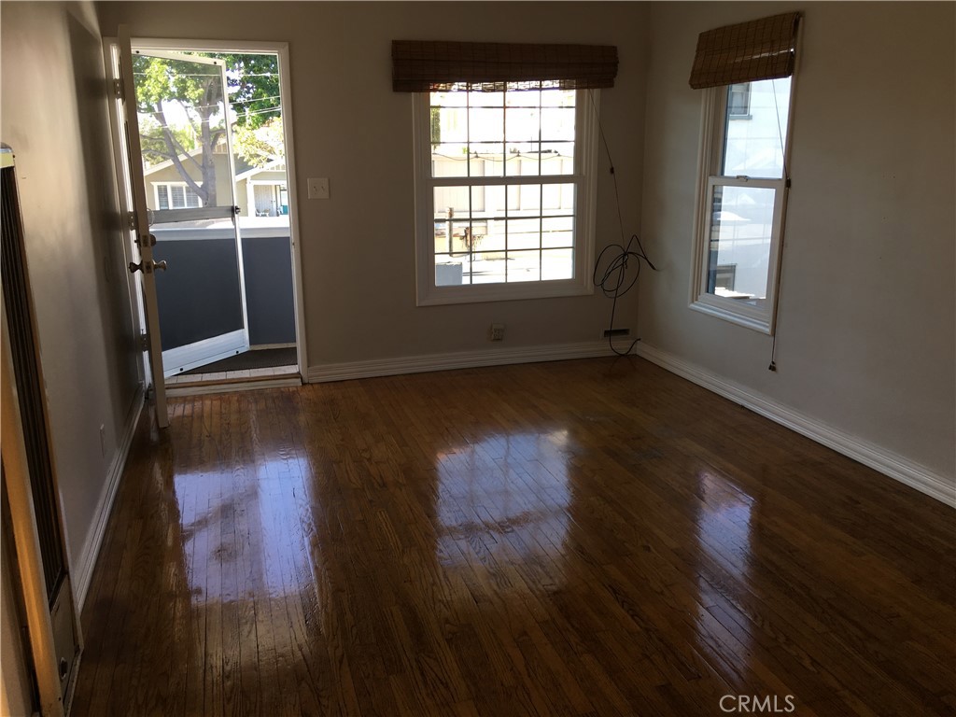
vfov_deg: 48.2
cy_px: 358
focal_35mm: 29
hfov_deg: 61.7
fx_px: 801
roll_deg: -0.4
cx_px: 478
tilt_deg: -12.7
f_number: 2.2
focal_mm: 4.15
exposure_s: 1/60
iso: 25
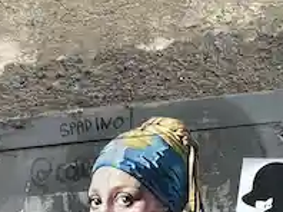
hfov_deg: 22.8
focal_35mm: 85
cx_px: 66
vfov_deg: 11.0
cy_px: 642
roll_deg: -0.8
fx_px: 694
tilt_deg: -5.7
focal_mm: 2.22
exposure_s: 1/30
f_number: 2.2
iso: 160
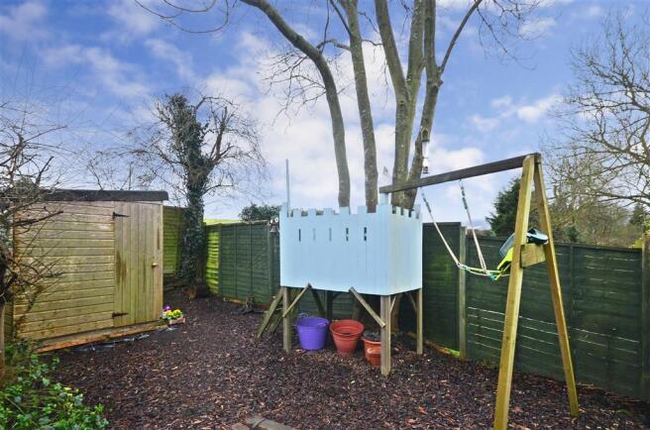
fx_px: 351
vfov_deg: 62.9
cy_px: 215
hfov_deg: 85.6
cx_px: 325
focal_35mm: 20
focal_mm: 13
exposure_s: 1/15
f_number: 10
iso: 640
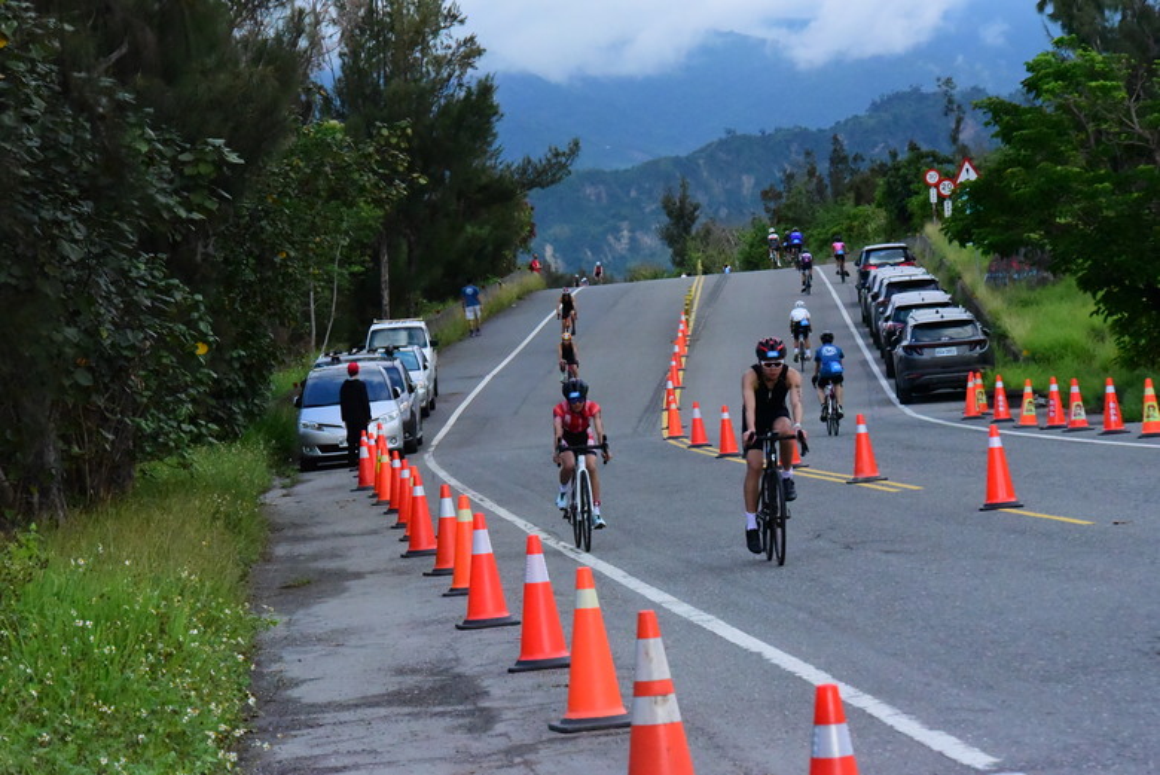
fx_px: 4675
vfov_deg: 9.5
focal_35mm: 145
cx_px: 580
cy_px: 388
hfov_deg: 14.1
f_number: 14
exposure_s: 1/4000
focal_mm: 145
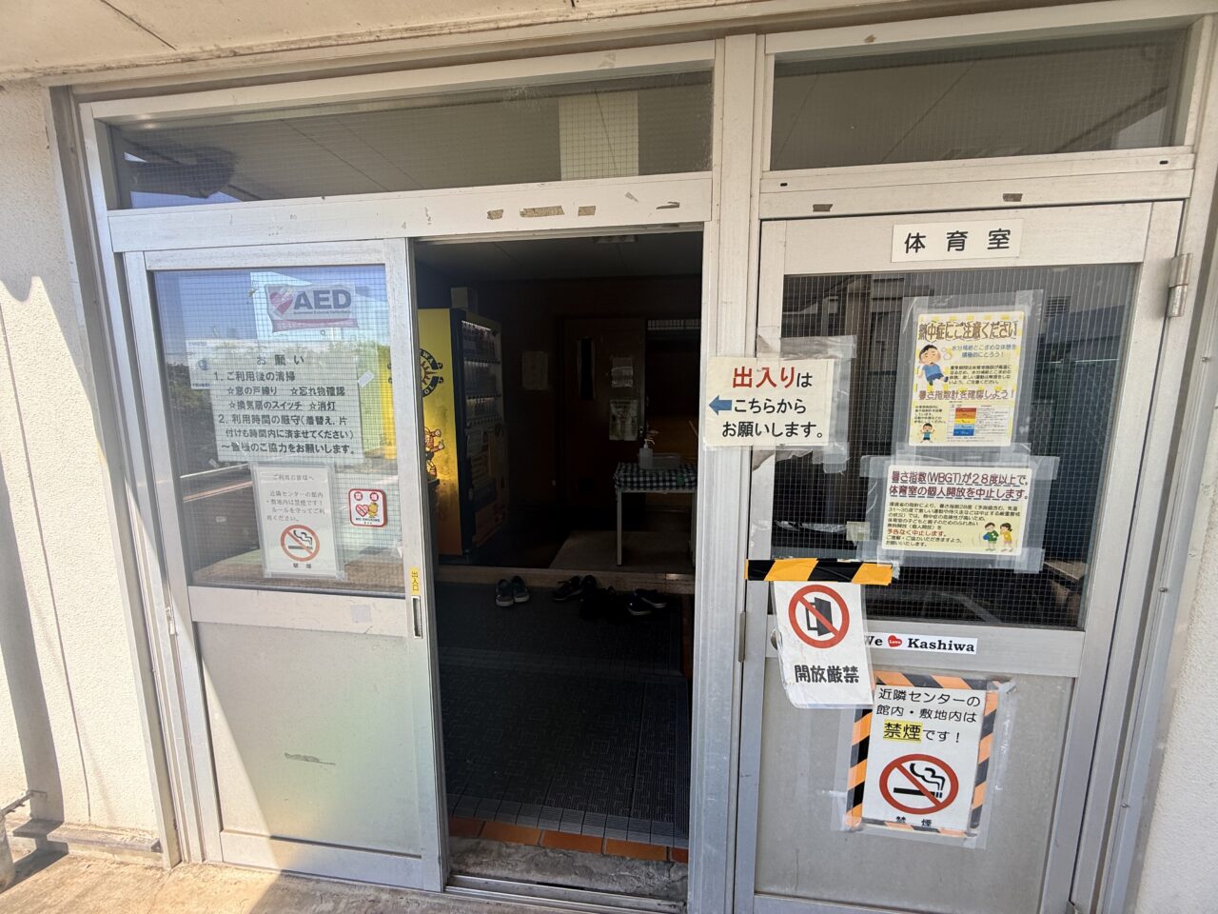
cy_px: 457
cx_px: 609
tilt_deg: -8.1
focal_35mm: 14
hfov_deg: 102.1
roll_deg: -0.4
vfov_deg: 85.7
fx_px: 493
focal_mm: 2.22
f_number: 2.2
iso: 50
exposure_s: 1/201
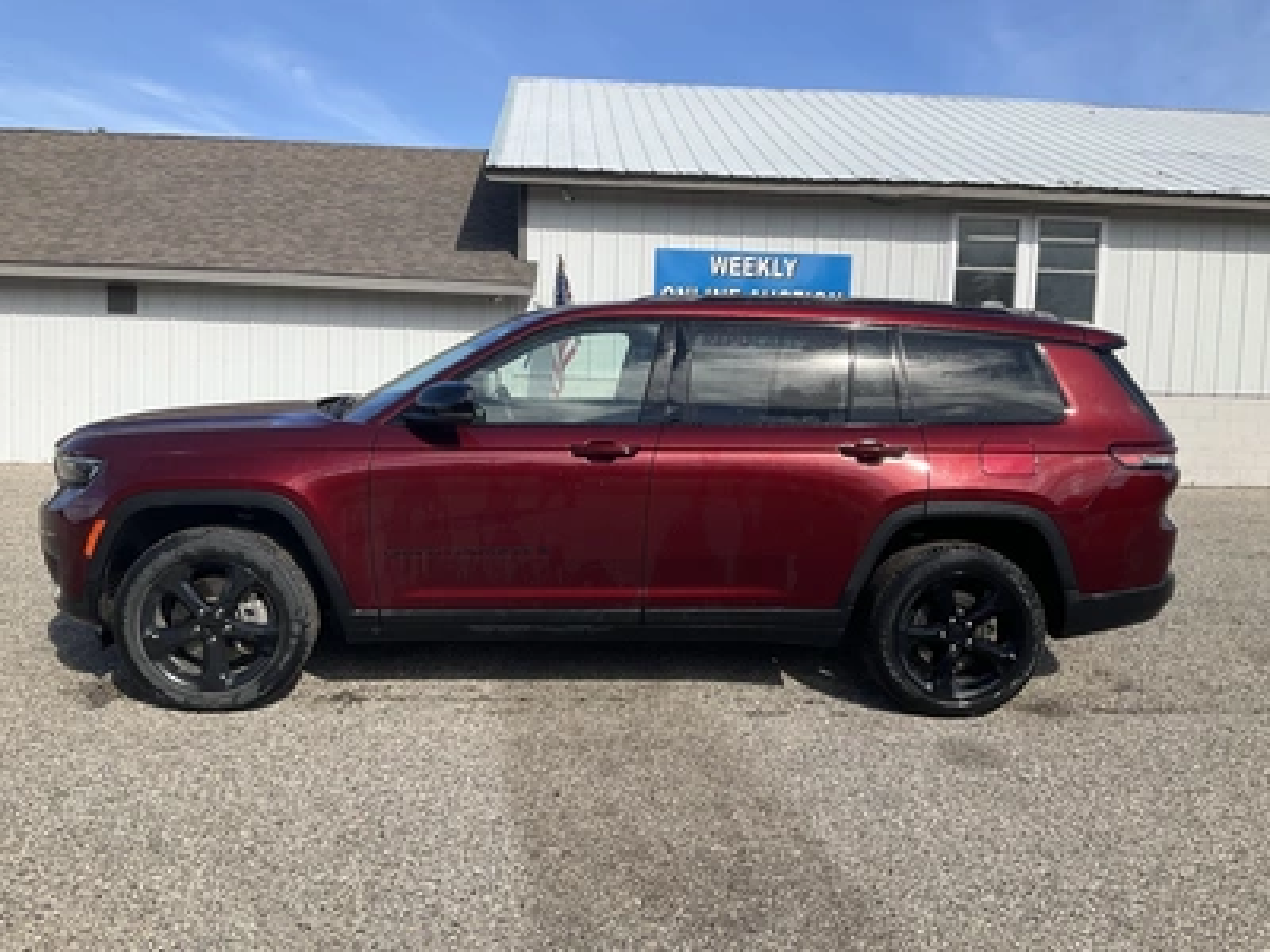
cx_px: 635
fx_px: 1064
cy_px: 476
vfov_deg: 48.2
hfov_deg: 61.7
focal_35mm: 29
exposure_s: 1/1377
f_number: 1.8
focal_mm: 3
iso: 25
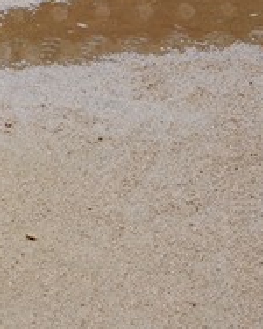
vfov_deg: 5.2
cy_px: -754
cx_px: -650
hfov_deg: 4.2
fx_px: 3411
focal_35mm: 350
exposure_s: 1/125
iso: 200
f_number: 11
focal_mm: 35
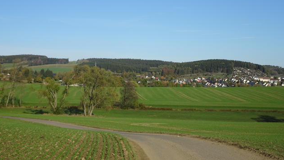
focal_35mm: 60
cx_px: 140
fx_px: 452
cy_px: 55
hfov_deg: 34.9
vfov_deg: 20.0
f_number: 4.5
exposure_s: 1/800
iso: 80
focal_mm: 9.18
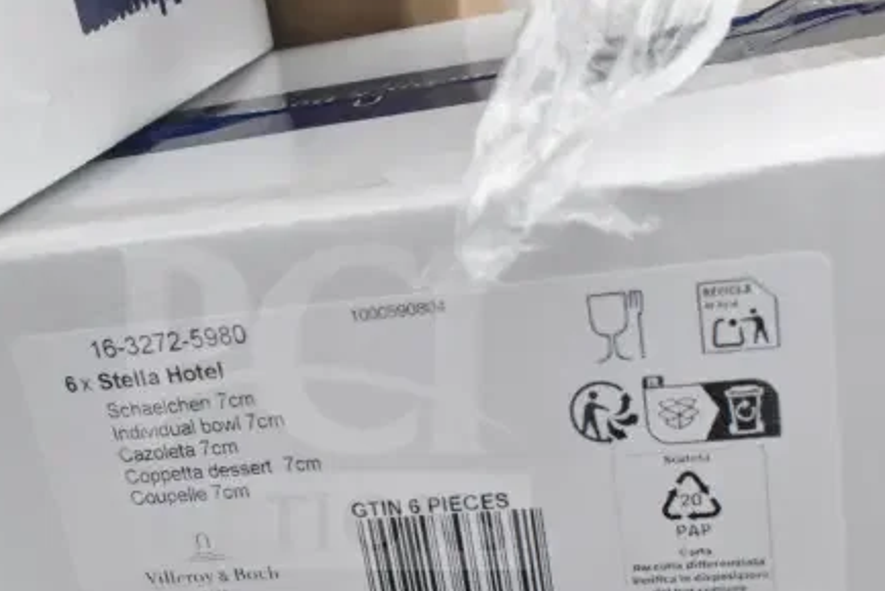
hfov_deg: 35.9
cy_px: 408
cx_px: 300
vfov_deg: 24.5
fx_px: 1352
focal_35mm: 55
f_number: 16
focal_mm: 26
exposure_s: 1/1600
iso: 6400
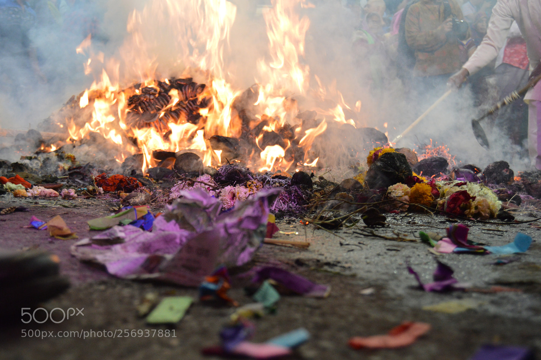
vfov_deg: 28.9
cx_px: 270
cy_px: 180
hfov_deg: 42.4
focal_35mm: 46
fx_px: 698
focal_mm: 31
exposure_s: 1/60
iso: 1400
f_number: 4.2
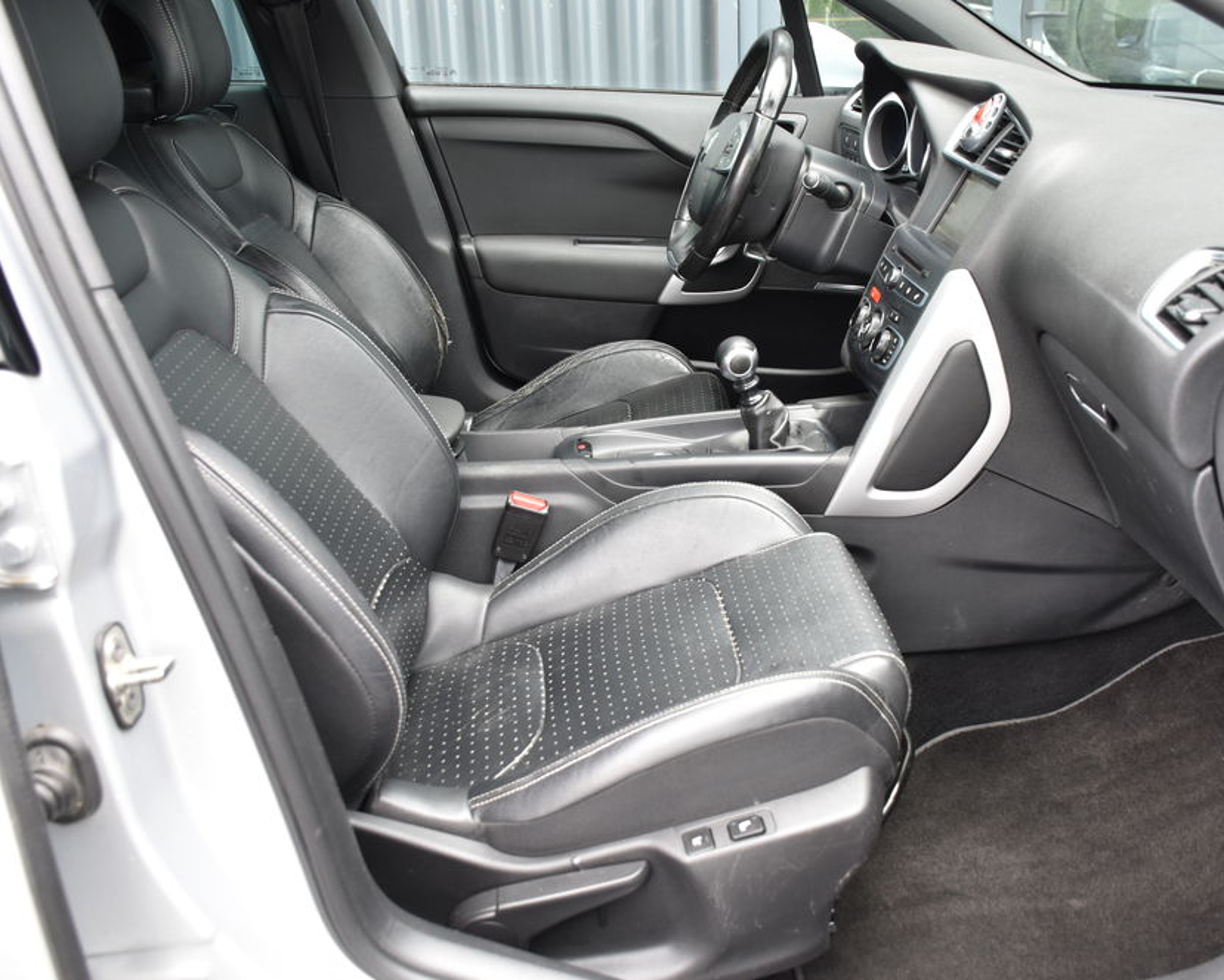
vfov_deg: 43.4
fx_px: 1232
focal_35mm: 34
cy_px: 490
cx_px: 714
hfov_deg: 52.6
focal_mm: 20
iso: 400
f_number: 4
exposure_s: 1/60
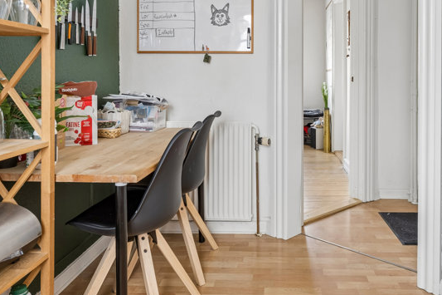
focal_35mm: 34
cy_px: 82
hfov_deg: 55.7
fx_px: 414
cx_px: 269
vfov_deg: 38.3
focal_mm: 15
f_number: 8
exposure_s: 1/2.5
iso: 200
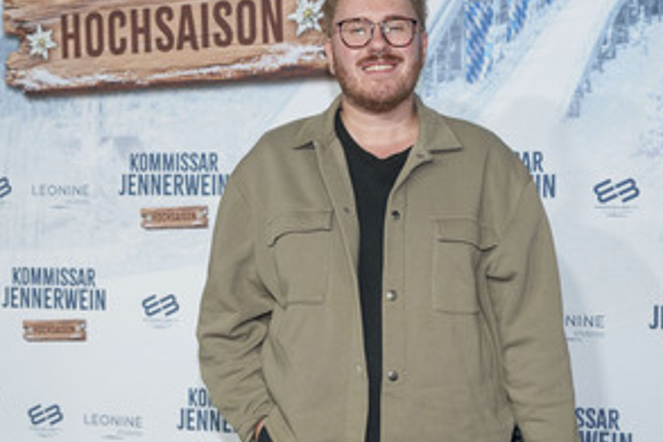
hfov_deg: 27.3
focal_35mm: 74
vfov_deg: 18.4
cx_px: 395
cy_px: 252
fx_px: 1362
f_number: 4.5
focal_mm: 48
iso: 640
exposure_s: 1/250
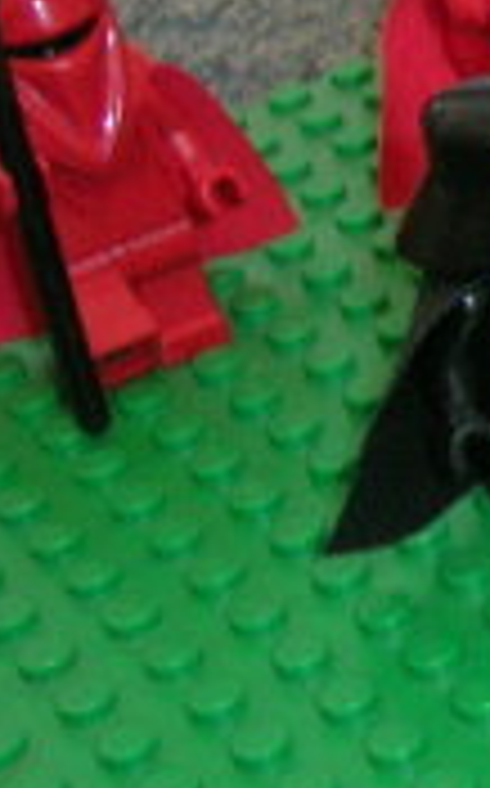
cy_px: 414
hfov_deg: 8.4
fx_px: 2913
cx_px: 1349
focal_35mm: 136
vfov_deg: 15.4
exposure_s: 1/3.7
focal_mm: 5.4
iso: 200
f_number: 4.8
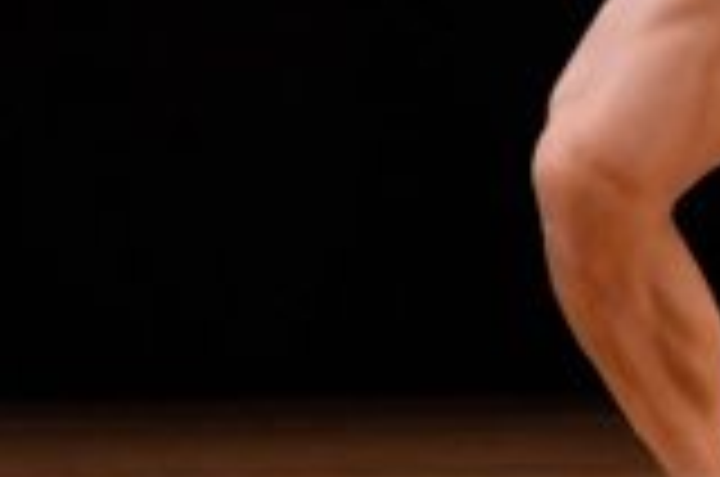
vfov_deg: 1.1
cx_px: 1226
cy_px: -356
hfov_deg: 1.7
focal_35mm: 1238
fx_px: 24711
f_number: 5.6
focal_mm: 170
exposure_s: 1/400
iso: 4000
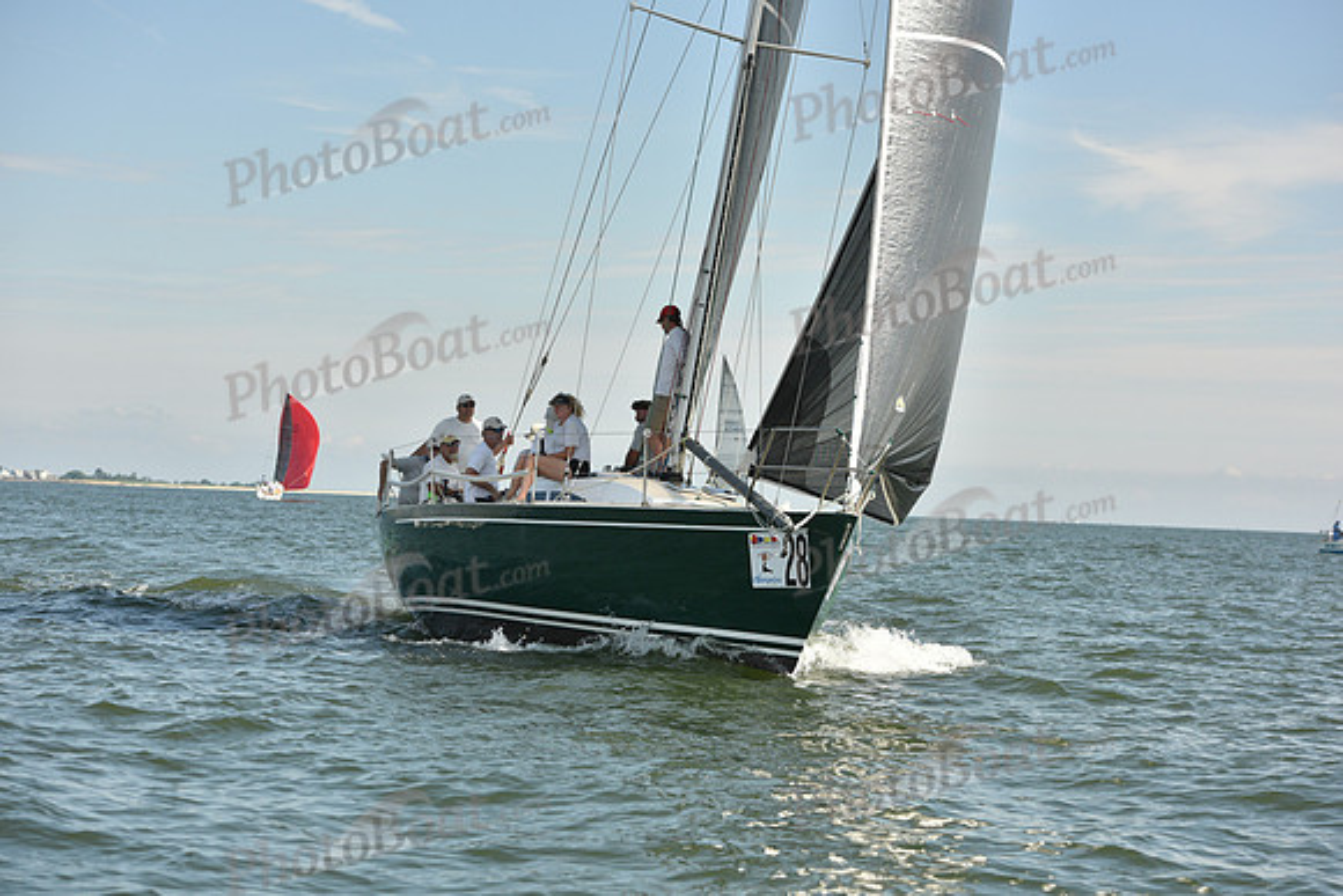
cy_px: 448
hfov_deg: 22.6
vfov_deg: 15.2
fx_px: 3358
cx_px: 672
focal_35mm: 90
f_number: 5.6
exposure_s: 1/2000
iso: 320
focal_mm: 90
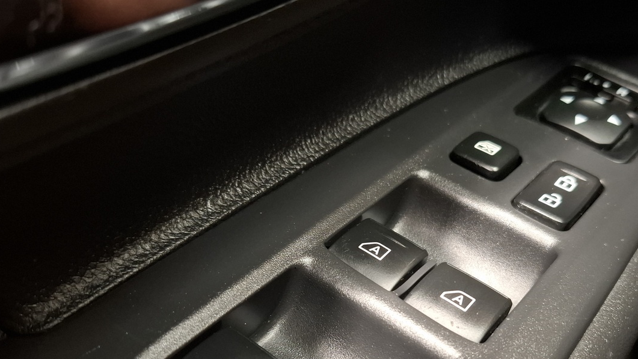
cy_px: 266
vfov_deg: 34.0
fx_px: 575
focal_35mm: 34
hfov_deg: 57.7
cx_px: 369
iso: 640
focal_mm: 5.54
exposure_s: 1/25
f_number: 1.8
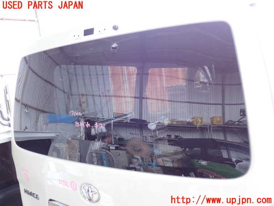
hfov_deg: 56.8
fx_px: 253
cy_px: 103
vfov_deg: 44.2
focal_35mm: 32
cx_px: 137
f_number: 2.4
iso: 200
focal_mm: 5.79
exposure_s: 1/60
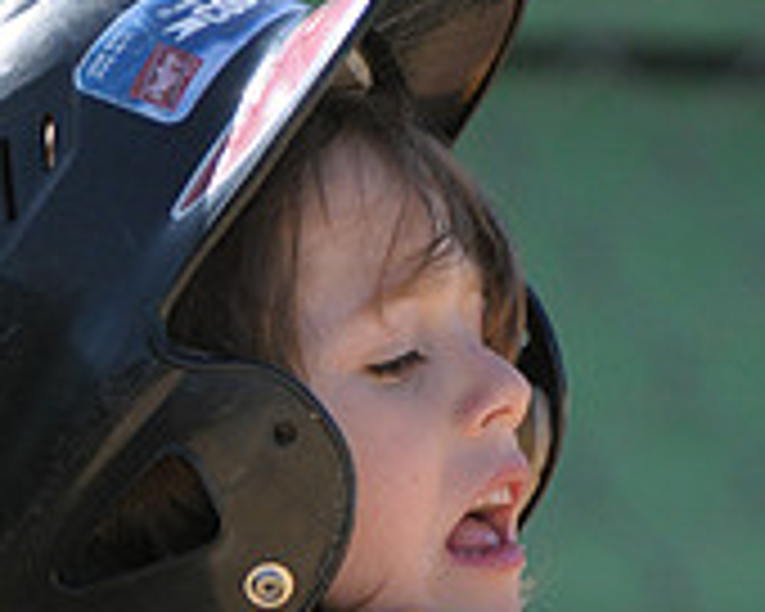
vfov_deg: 1.1
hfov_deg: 1.3
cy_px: 914
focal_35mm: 1443
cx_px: 349
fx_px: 32671
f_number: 4
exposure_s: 1/2000
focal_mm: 300
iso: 640
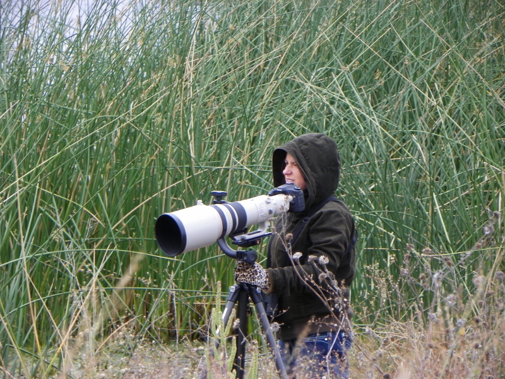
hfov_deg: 5.9
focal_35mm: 337
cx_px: 252
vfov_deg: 4.4
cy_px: 190
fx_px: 4916
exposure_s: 1/40
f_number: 5.6
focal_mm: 59.9
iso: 64
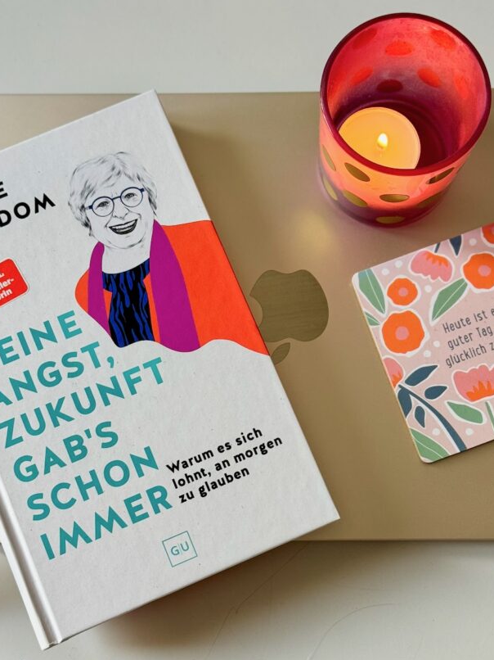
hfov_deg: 24.0
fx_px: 1161
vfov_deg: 31.7
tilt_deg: -79.6
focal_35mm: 61
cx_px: 255
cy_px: 360
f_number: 1.78
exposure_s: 1/76
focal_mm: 6.76
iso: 100
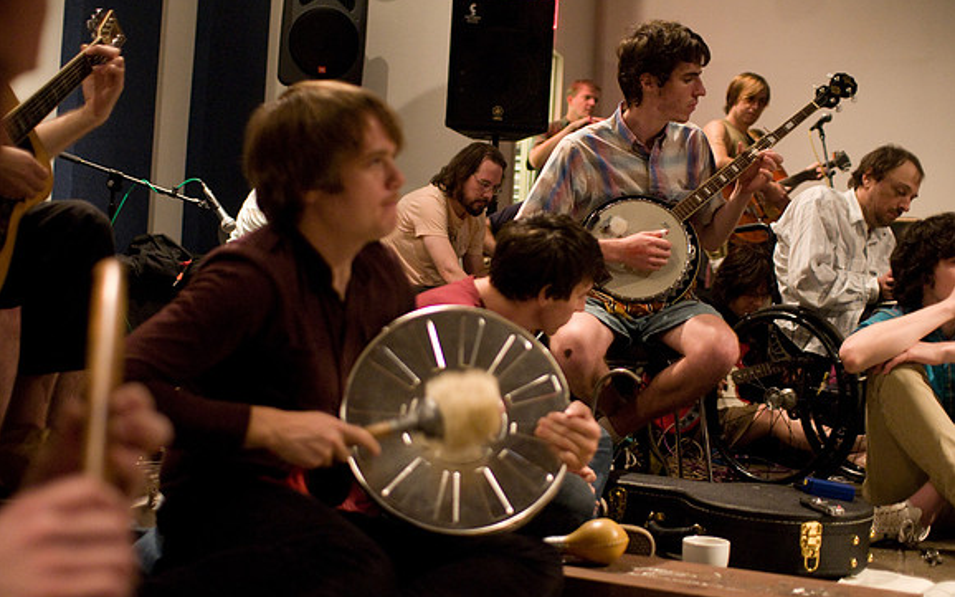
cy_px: 312
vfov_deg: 28.0
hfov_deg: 43.5
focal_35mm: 46
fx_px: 1197
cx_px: 478
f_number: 1.4
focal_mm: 30
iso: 1600
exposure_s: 1/50
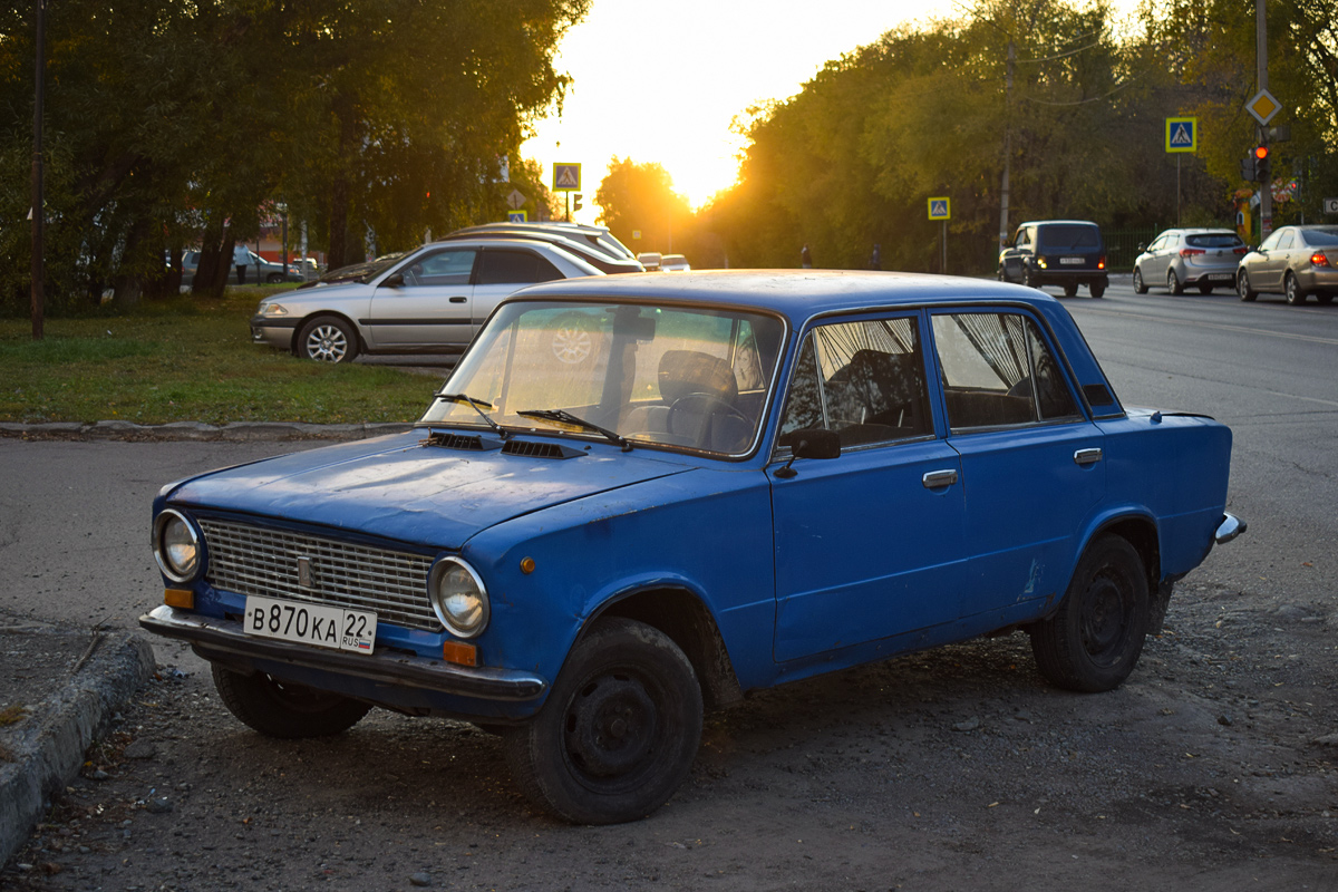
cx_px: 669
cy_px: 446
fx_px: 2230
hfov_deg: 33.4
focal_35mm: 60
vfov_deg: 22.6
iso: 200
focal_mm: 40
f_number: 6.3
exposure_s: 1/125
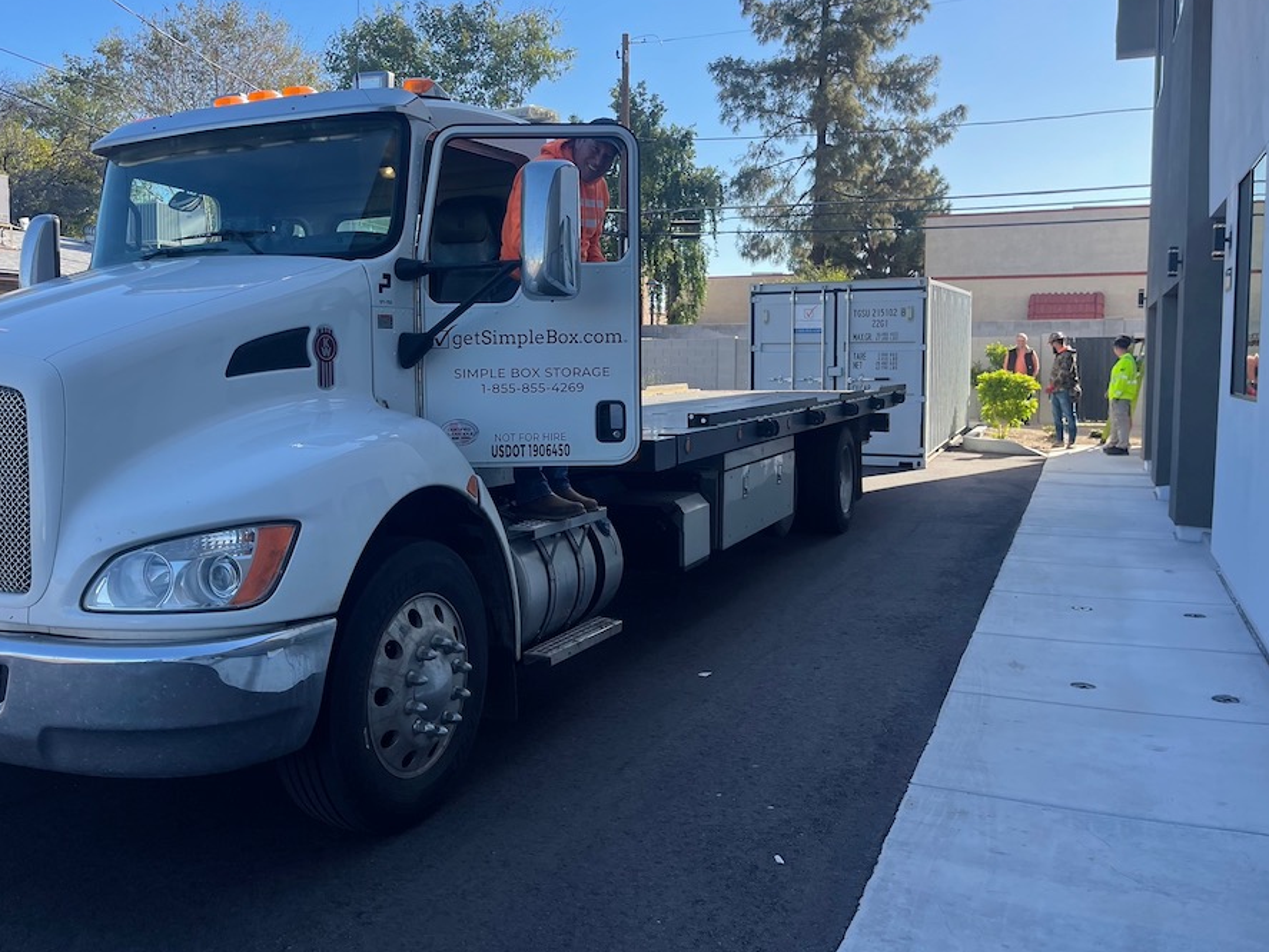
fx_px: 1100
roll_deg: -0.7
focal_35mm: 30
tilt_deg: -2.8
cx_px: 549
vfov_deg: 46.7
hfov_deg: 59.7
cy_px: 413
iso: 32
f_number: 1.6
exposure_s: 1/1323
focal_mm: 5.1
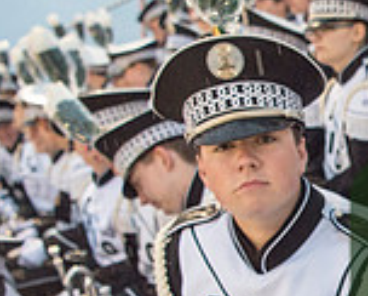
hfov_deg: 19.6
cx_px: 533
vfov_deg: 17.6
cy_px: 273
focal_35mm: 86
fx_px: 938
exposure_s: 1/320
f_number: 3.2
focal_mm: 24
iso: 2000
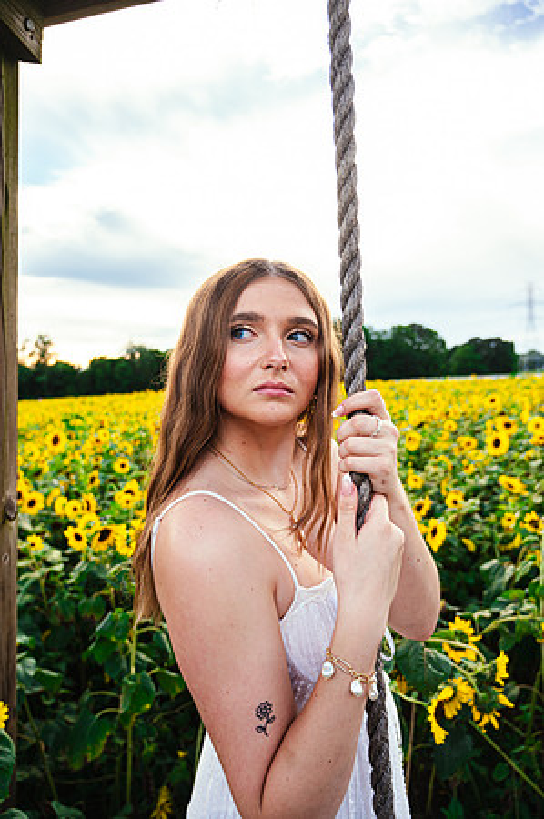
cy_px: 410
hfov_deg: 53.0
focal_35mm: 24
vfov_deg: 73.8
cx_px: 272
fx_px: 545
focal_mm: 24
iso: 640
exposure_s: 1/640
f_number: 4
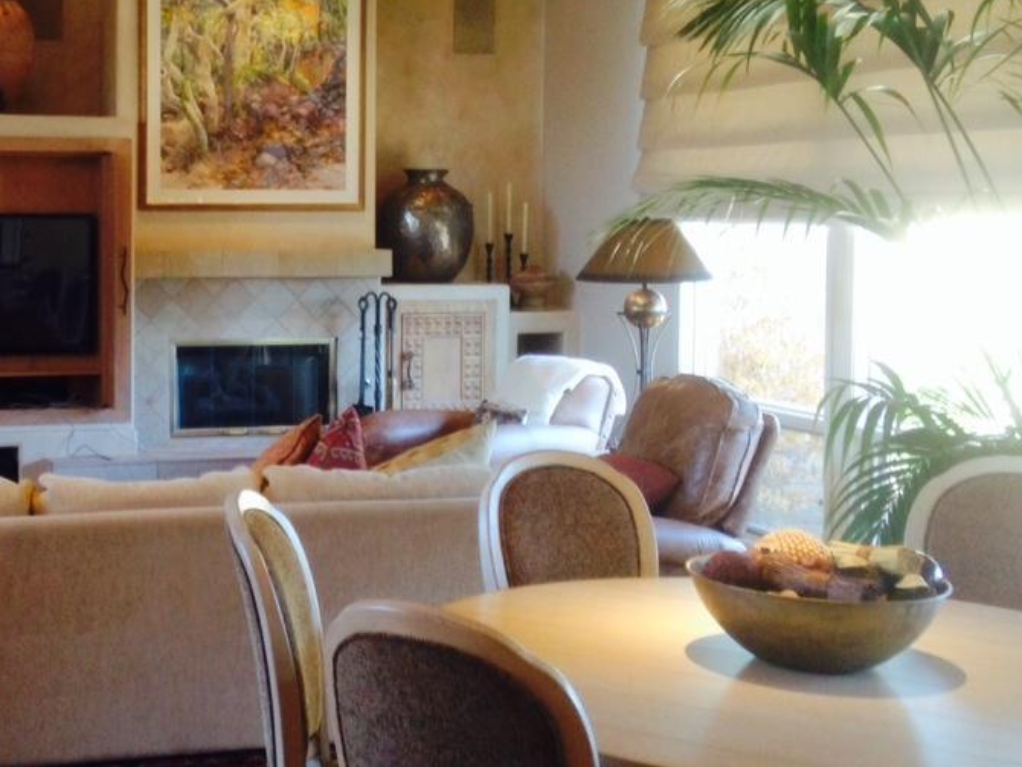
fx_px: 1861
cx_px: 207
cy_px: 303
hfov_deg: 30.0
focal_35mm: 63
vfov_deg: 23.3
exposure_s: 1/20
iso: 80
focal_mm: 4.12
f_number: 2.4
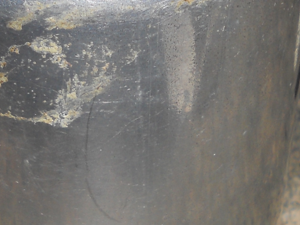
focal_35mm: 132
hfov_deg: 14.9
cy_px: 42
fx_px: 1144
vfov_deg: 11.2
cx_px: 59
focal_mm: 5.8
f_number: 8.8
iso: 80
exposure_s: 1/25
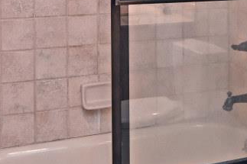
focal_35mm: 65
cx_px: 201
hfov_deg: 30.2
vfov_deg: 19.7
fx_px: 446
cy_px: -33
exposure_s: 1/60
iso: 1000
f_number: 4
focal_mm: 14
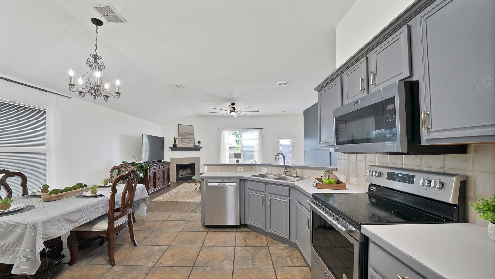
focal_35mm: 13
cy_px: 148
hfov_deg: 110.8
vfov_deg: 78.3
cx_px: 240
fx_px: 171
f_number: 9
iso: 640
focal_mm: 12
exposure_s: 1/5
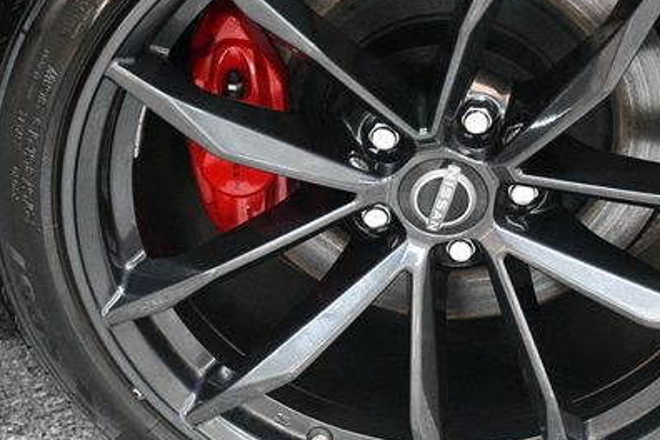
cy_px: 200
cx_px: 450
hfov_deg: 20.9
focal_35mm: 97
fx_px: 1778
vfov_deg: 14.1
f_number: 4.5
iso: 5000
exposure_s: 1/60
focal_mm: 40
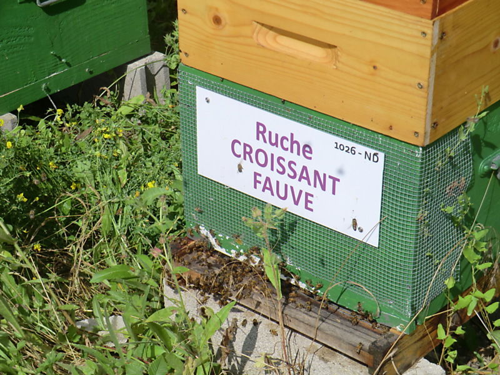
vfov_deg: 19.4
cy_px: 188
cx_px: 250
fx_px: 1098
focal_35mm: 76
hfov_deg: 25.7
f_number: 4.6
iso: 64
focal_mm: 13.6
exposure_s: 1/1000
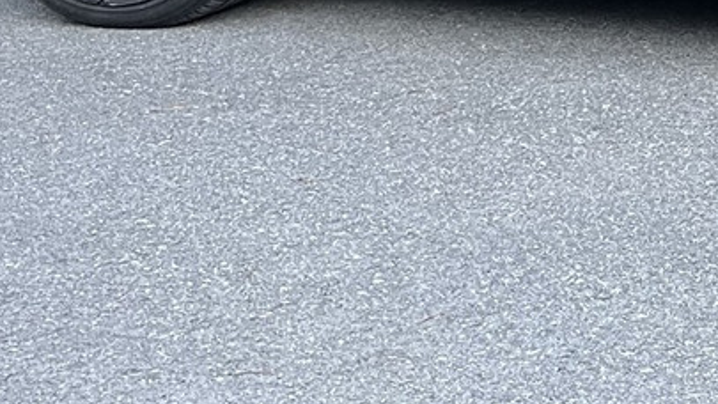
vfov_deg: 9.9
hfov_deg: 16.8
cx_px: 1175
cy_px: -448
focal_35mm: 112
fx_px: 2133
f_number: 1.6
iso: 125
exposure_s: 1/64
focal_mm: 5.1
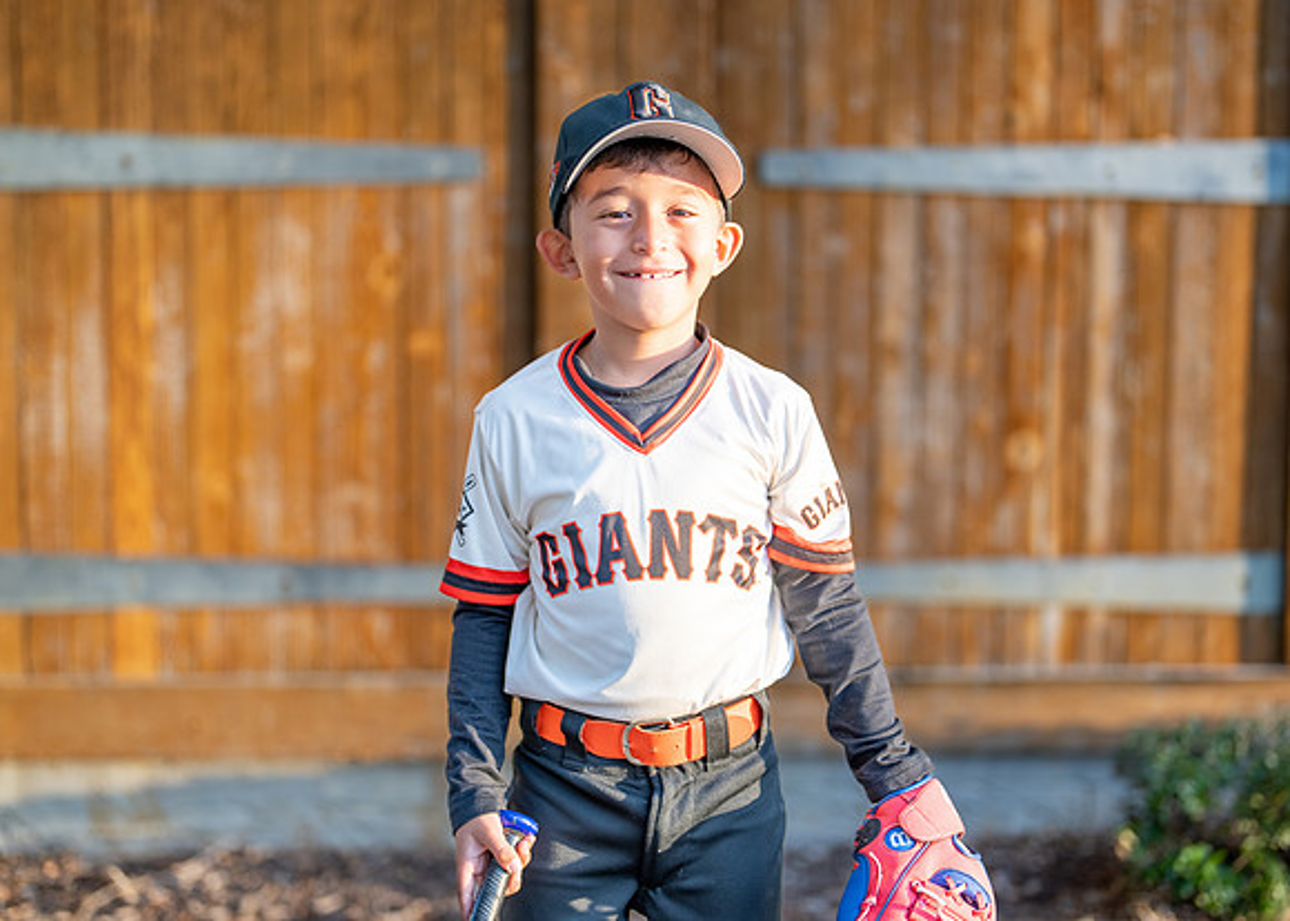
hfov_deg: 32.8
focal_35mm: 60
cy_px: 464
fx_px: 2189
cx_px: 663
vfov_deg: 23.8
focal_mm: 50
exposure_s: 1/640
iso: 100
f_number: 1.2
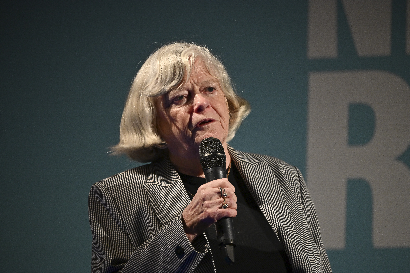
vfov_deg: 3.4
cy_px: 136
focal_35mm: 400
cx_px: 205
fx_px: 4555
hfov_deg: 5.2
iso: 3200
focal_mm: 400
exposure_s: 1/125
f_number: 6.3
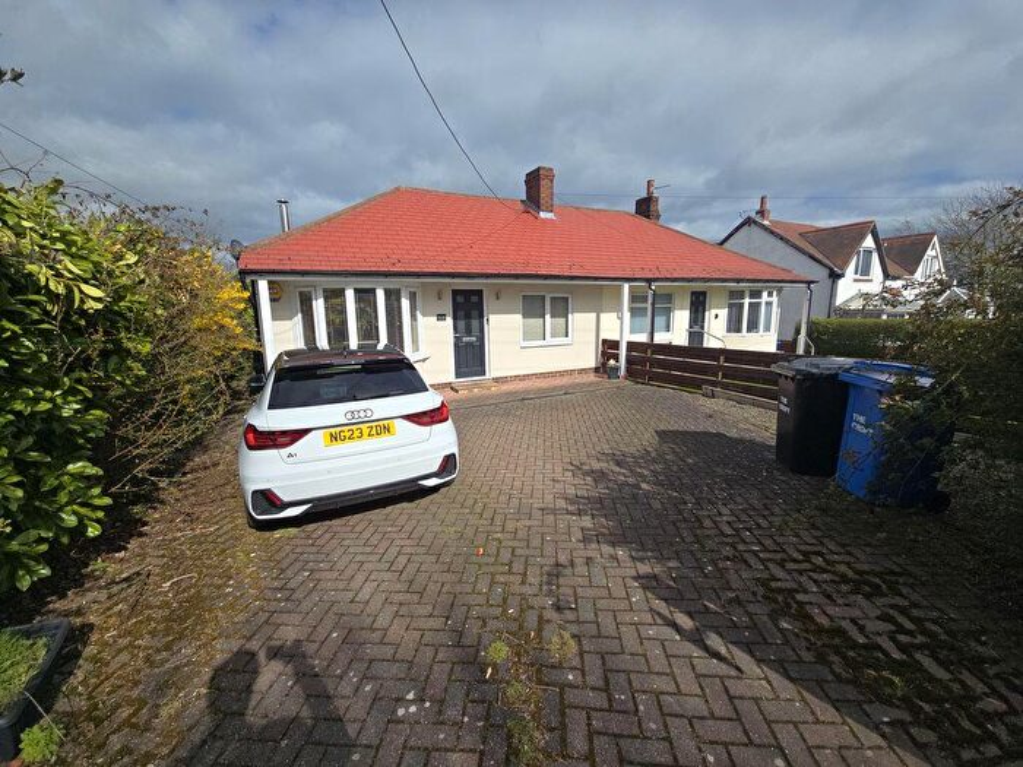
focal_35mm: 13
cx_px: 512
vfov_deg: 89.9
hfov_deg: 106.2
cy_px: 384
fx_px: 384
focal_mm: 2.2
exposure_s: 1/3336
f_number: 2.2
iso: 50
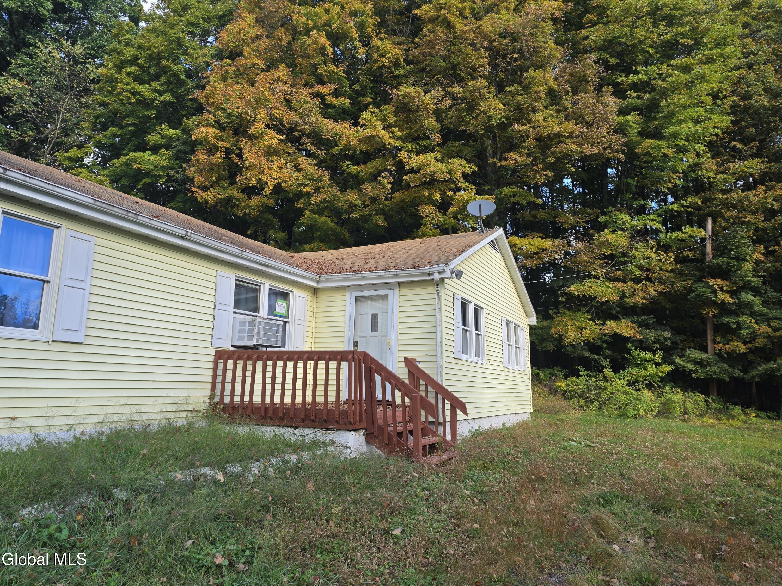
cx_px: 391
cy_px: 293
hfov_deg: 73.9
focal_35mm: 23
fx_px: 520
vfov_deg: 58.9
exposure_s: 1/359
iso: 32
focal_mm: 6.25
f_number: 1.7
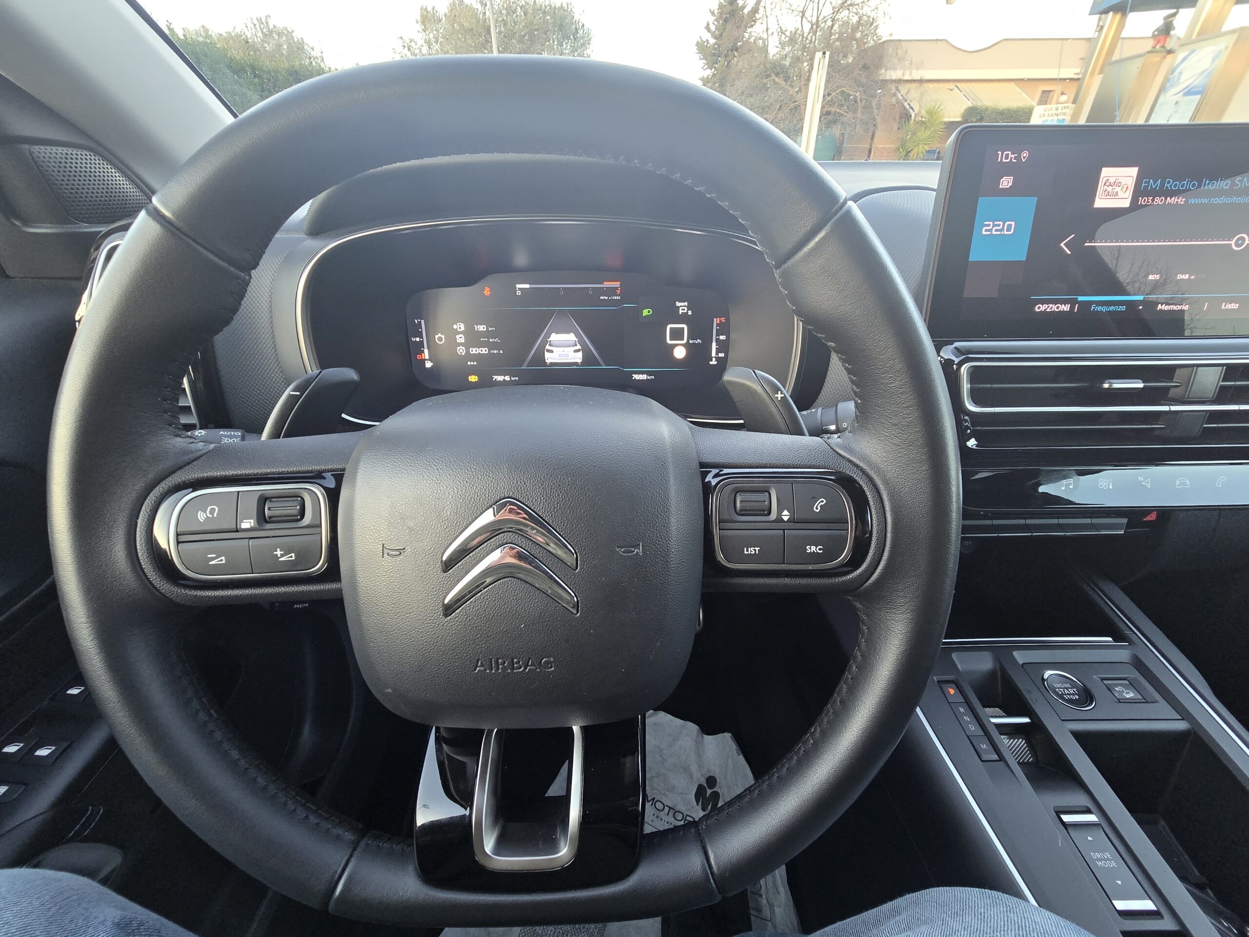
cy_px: 468
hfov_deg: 106.2
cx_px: 624
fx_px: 469
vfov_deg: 89.9
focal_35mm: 13
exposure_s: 1/60
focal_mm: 2.2
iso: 250
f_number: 2.2
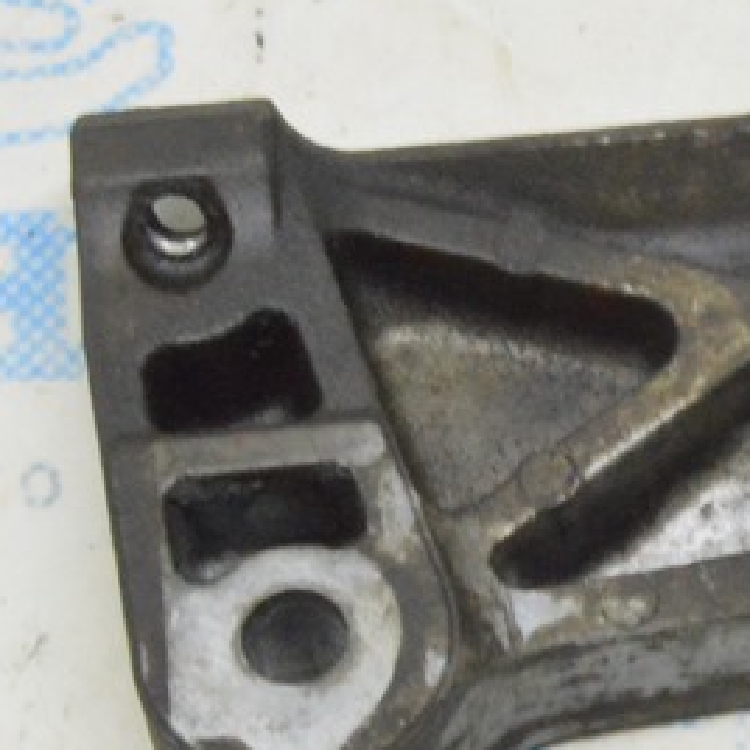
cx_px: 915
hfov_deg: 11.4
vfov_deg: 11.6
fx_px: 3692
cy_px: 474
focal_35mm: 151
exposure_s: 1/15
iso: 6400
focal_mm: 31
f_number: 20
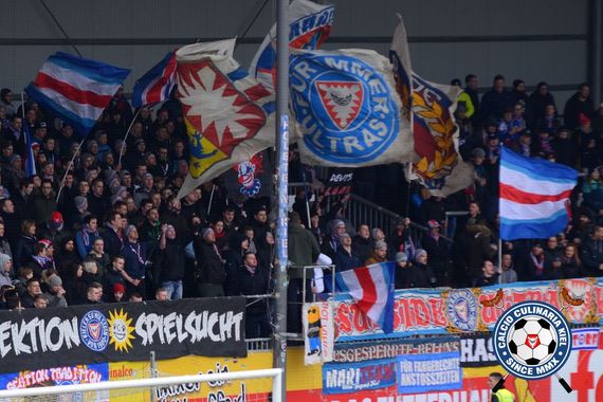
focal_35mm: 300
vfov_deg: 4.6
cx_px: 302
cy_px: 201
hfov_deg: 6.9
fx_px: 5025
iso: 250
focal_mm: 200
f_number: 4.5
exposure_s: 1/640
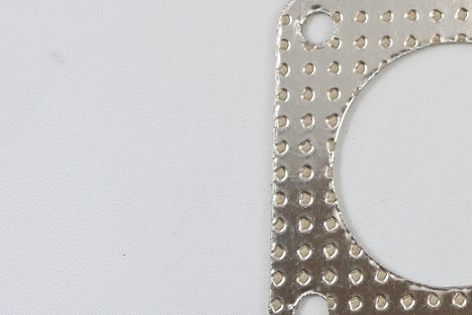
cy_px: -109
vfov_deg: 9.7
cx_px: 806
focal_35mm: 138
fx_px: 1809
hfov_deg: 13.6
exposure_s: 1/160
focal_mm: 15
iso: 400
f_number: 4.2
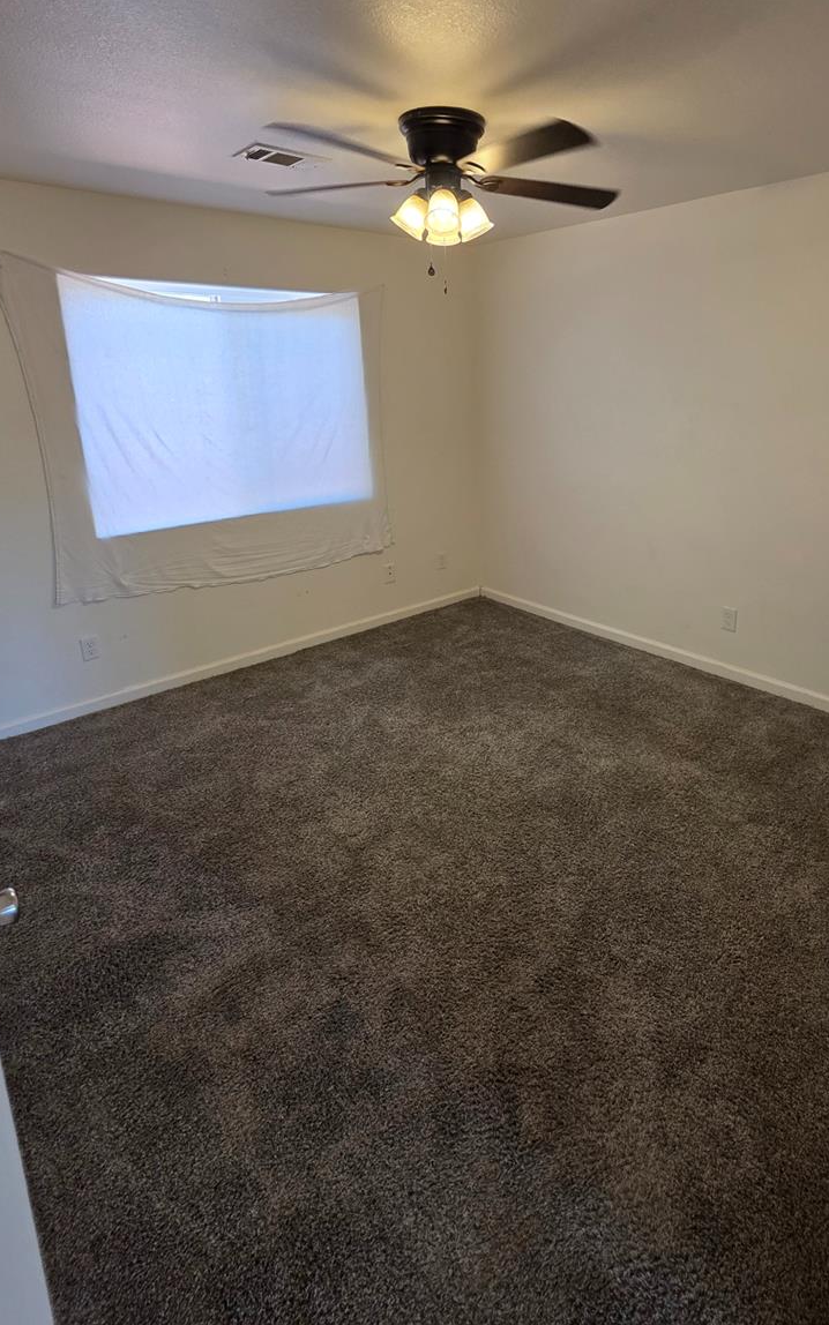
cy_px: 530
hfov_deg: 64.1
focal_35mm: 18
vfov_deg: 89.9
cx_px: 520
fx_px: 650
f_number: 1.9
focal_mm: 2.2
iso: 200
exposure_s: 1/120
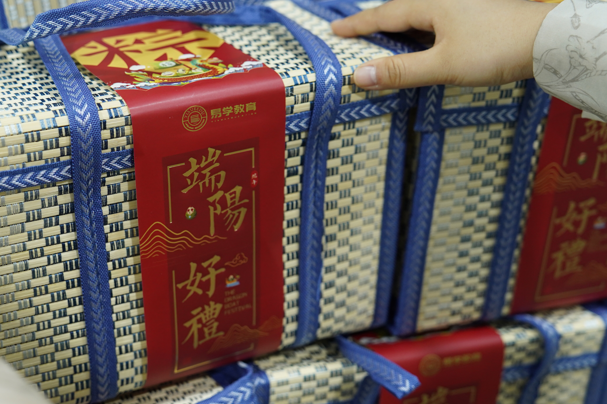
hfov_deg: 30.6
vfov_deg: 20.9
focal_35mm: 65
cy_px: 214
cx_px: 185
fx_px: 1096
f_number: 2.8
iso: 1250
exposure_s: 1/100
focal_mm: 45
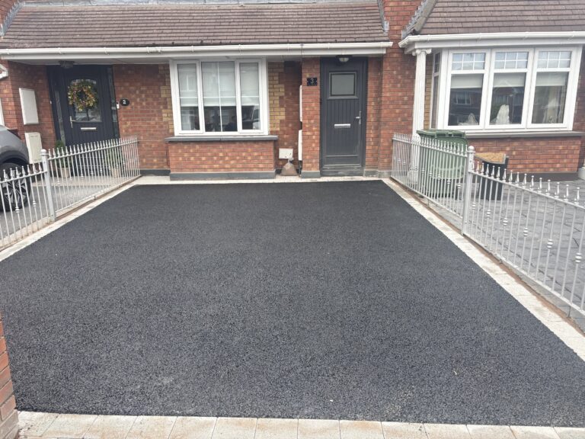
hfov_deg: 67.3
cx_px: 292
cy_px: 220
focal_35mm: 26
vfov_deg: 53.1
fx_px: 439
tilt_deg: -12.6
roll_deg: +1.0
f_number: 1.6
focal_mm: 5.96
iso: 50
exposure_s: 1/724
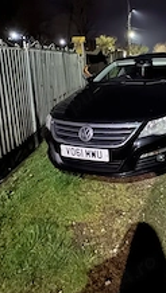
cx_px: 139
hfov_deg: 39.5
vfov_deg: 65.9
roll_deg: +1.5
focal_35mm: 28
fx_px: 219
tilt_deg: -9.6
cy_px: 95
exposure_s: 1/4
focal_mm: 2.22
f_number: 2.2
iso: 2500
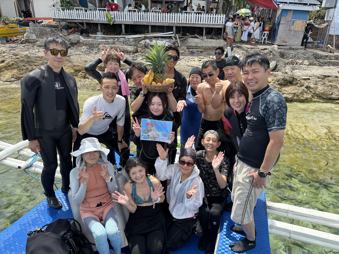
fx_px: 245
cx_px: 176
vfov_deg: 54.9
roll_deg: -2.3
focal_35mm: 25
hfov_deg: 69.4
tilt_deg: -23.2
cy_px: 131
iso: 100
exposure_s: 1/3021
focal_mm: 6.76
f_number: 1.78
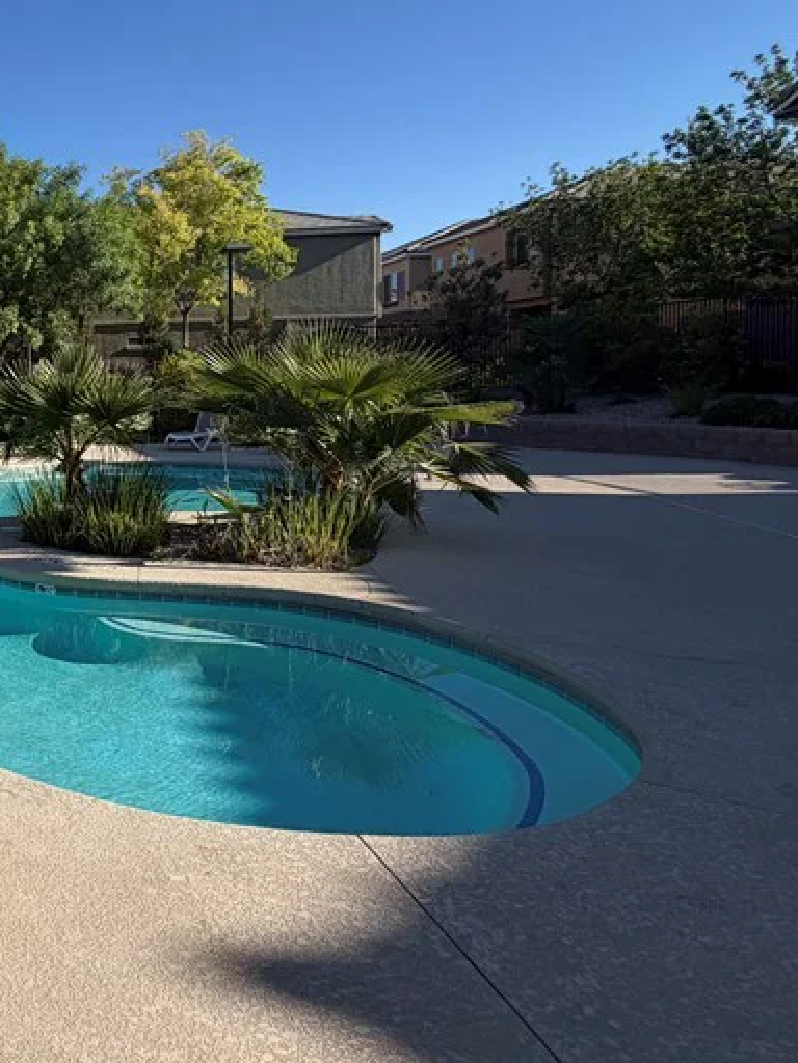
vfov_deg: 62.8
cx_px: -110
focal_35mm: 28
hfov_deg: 39.2
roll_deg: +1.6
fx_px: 861
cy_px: 415
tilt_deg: -0.6
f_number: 2.2
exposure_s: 1/942
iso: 20
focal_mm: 2.22
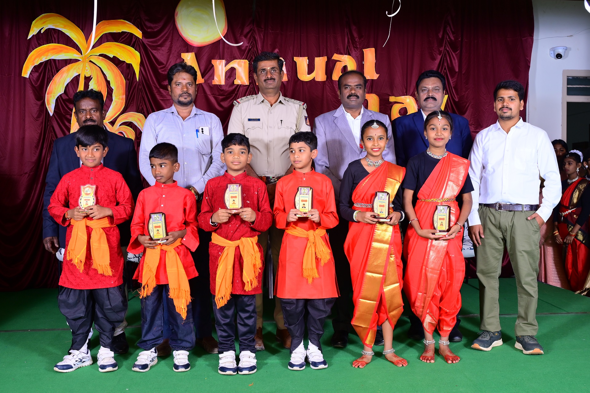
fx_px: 606
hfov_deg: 51.9
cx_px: 295
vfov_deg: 35.9
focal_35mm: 37
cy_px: 196
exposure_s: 1/160
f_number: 6.3
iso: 250
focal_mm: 37
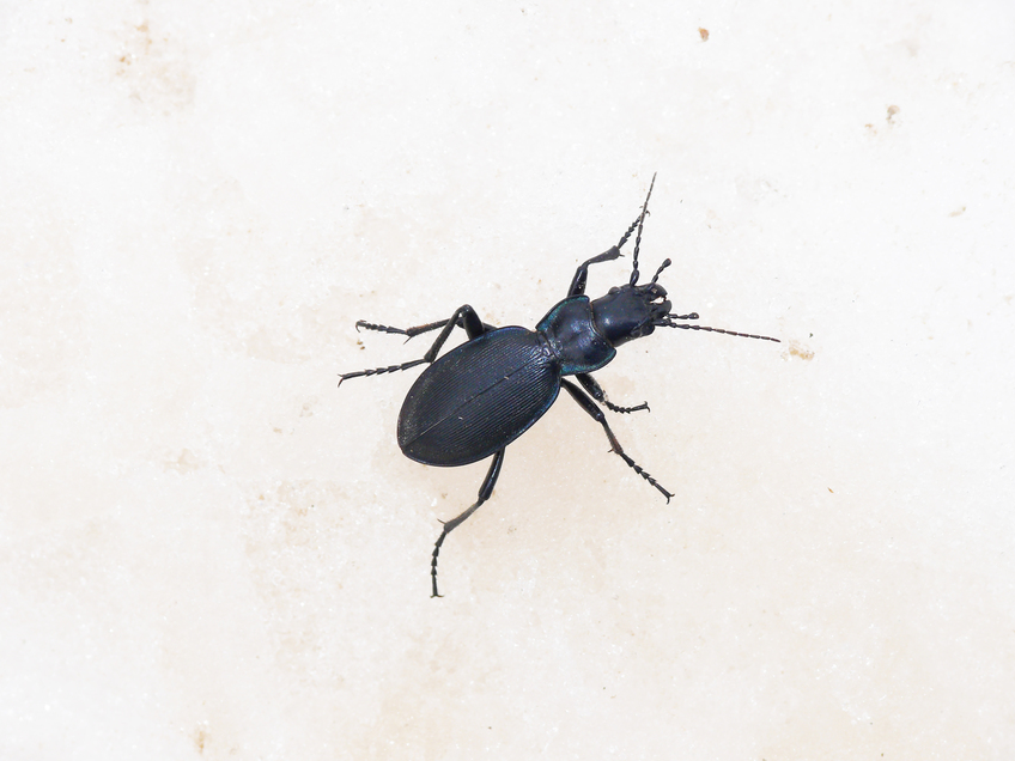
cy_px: 382
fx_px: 5278
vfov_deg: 8.2
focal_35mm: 180
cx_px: 508
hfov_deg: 11.0
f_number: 6.3
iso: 100
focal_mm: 37.9
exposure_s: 1/400
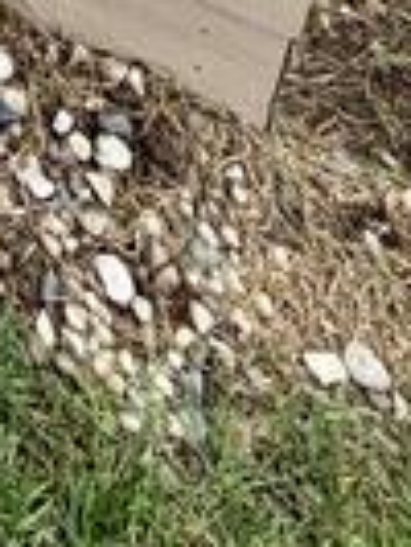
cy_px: -954
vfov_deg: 12.8
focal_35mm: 81
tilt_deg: -14.4
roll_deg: -1.2
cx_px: -543
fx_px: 1280
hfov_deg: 13.7
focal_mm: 2.22
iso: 50
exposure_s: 1/502
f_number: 2.2
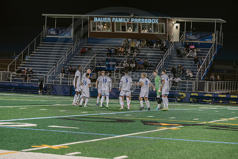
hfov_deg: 16.4
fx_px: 827
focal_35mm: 125
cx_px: 119
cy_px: 80
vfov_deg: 11.0
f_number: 3.5
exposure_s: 1/320
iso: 2500
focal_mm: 125
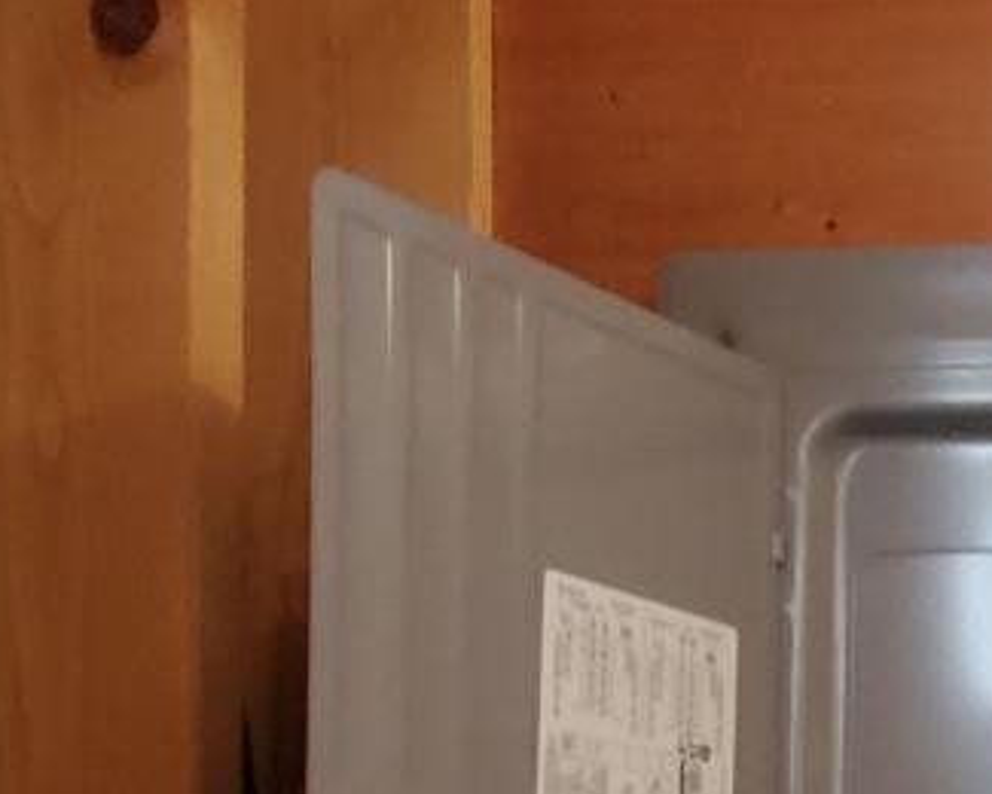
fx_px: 1174
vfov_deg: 30.2
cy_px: 1014
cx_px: 1181
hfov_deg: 36.0
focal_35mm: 40
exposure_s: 1/30
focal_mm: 1.8
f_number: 2.2
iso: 800
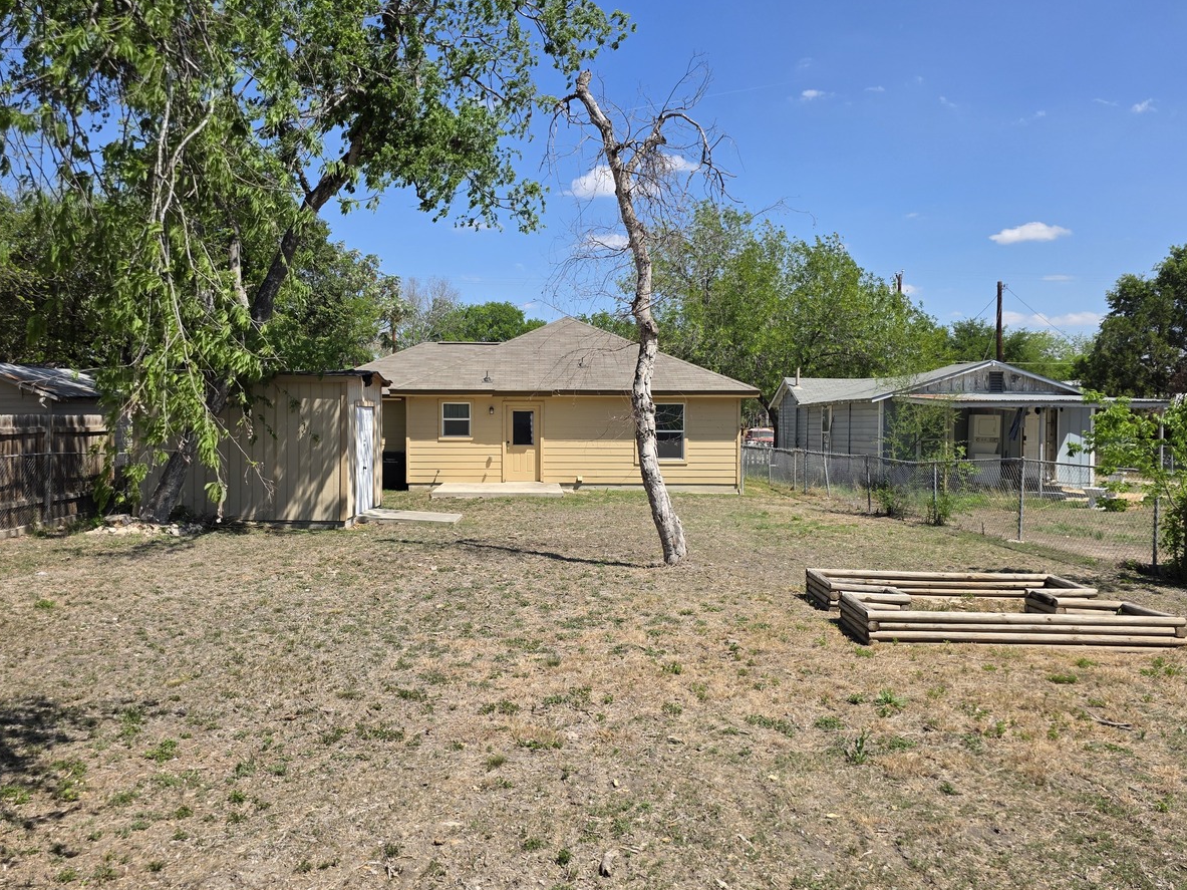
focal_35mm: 28
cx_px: 532
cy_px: 450
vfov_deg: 49.7
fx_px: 960
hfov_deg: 63.3
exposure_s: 1/5958
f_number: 1.7
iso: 80
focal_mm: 6.3
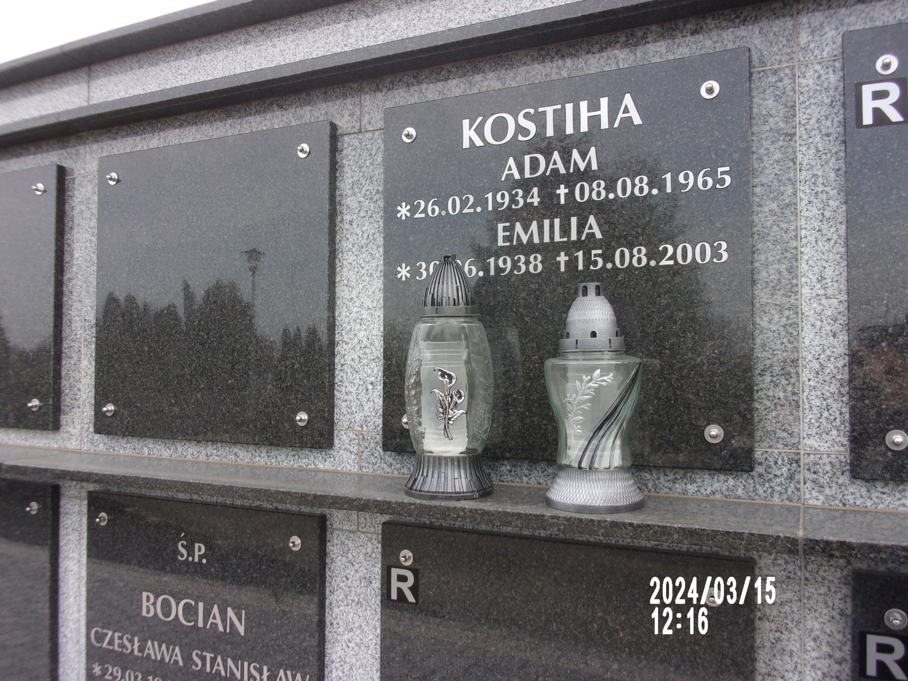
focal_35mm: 28
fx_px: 734
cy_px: 340
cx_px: 454
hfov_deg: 63.4
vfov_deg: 49.7
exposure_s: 1/180
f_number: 3.9
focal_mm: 5.1
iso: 80
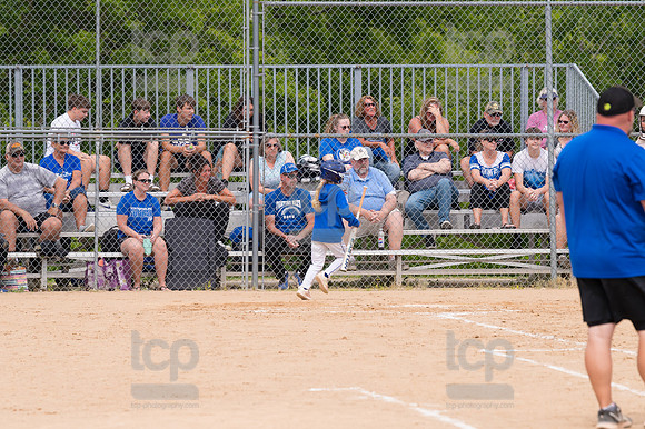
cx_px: 322
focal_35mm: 300
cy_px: 214
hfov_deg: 6.9
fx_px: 5372
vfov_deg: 4.6
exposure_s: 1/1600
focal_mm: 200
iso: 320
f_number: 5.6
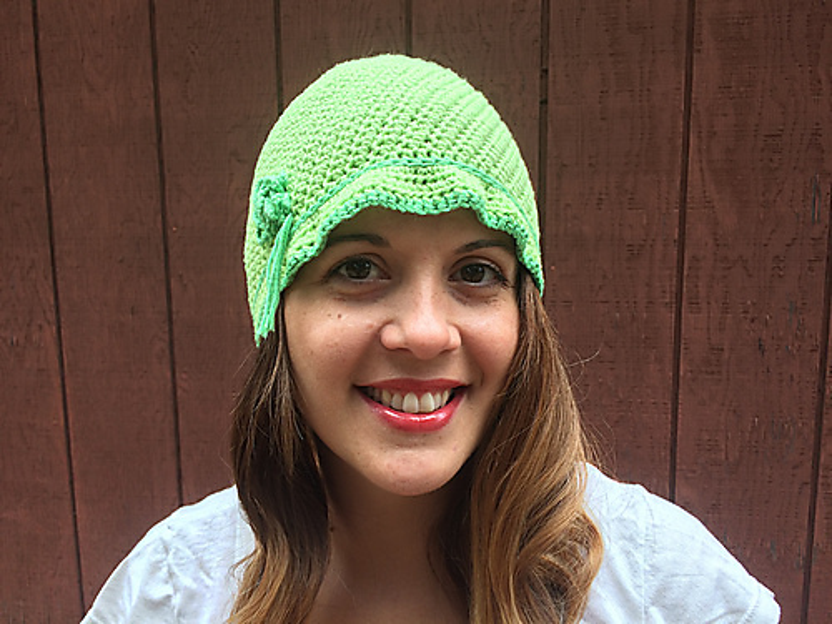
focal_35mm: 29
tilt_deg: -7.7
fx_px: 697
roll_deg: +1.1
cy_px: 312
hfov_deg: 61.7
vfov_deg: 48.2
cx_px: 416
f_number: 2.2
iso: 64
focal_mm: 4.15
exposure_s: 1/120
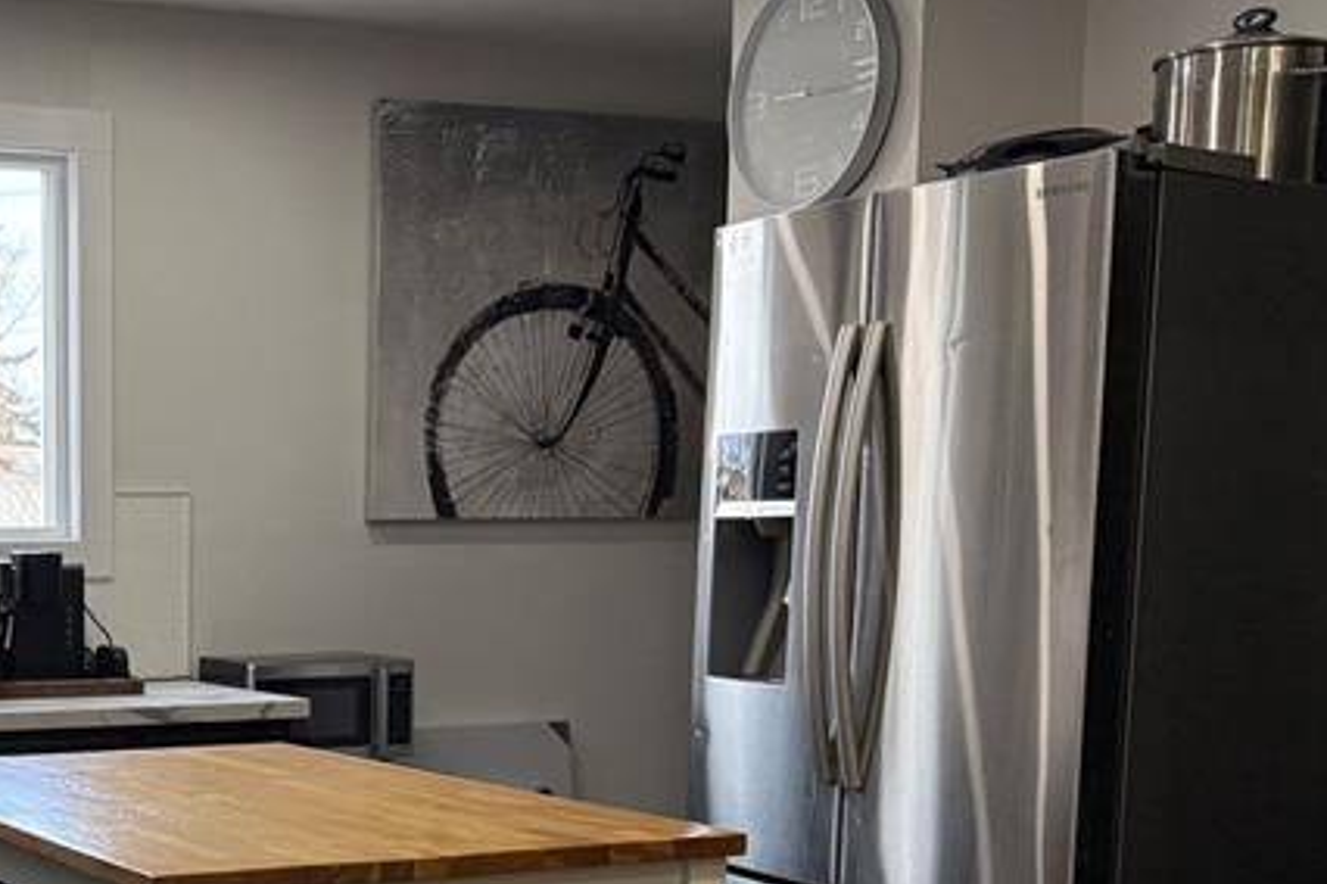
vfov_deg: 22.1
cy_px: 794
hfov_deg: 31.6
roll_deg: -0.1
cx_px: 90
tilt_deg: -6.3
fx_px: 2211
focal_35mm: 60
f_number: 1.78
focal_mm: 6.76
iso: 200
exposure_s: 1/217
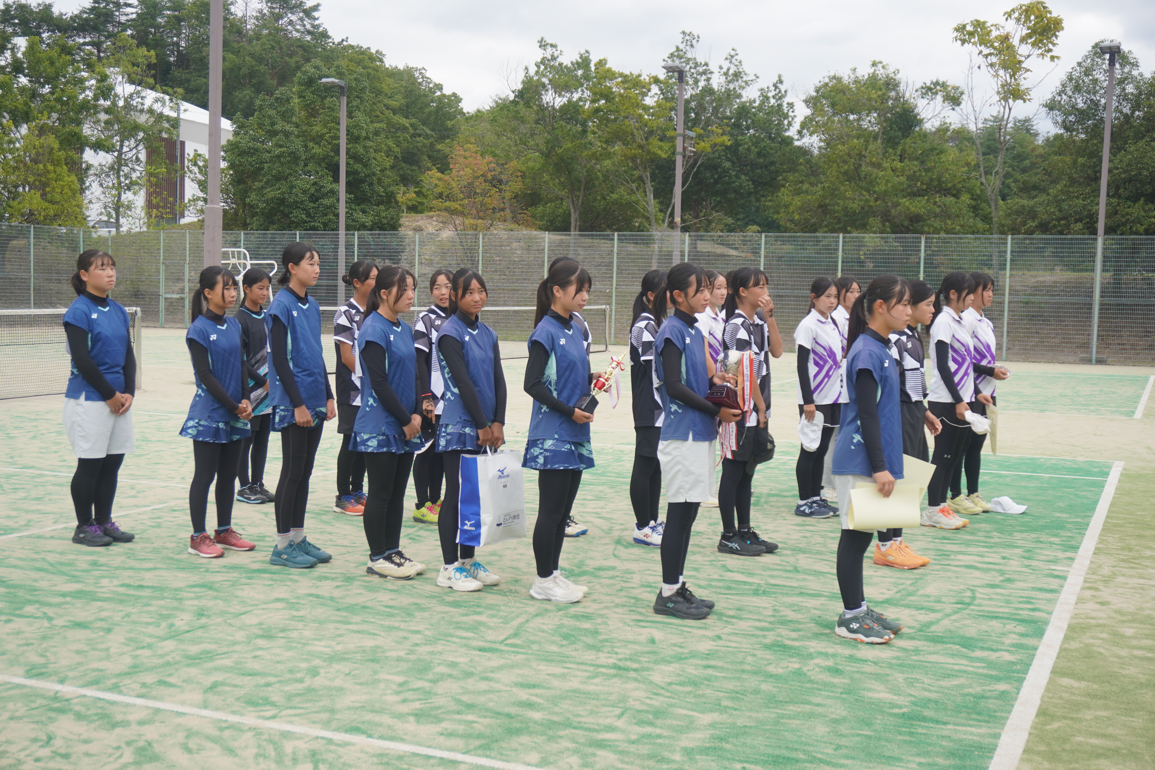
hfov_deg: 46.4
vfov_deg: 31.9
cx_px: 578
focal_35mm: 42
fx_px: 1347
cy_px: 385
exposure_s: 1/250
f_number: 5
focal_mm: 28
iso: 100
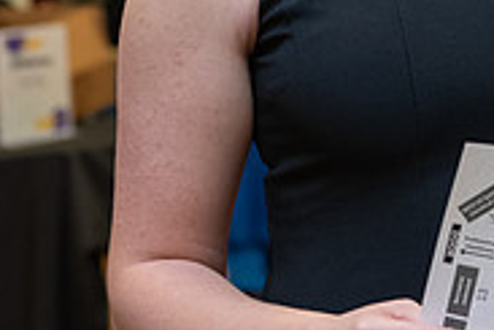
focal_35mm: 152
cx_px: 267
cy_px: -72
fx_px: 2086
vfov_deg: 8.9
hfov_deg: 13.5
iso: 1250
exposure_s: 1/200
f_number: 3.2
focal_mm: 48
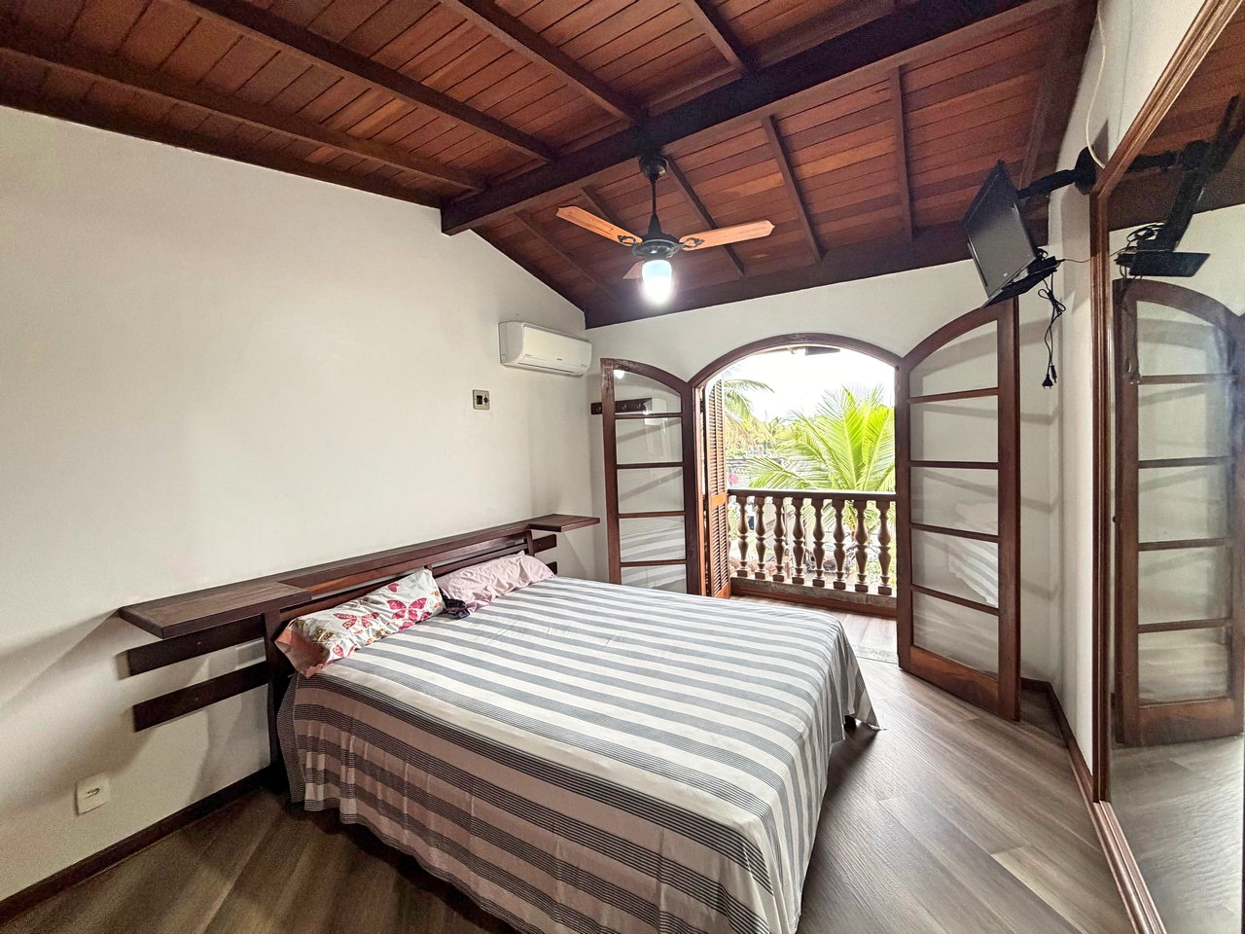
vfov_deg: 85.7
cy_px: 467
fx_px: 504
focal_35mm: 14
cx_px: 622
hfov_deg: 102.1
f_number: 2.2
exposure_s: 1/60
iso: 320
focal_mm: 2.22
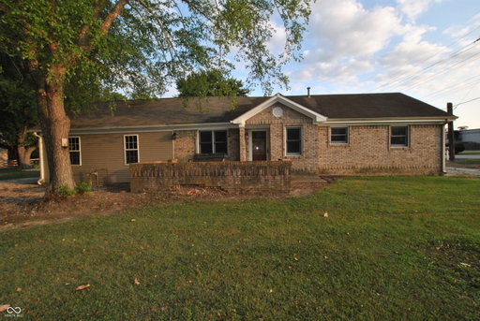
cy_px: 160
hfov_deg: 100.3
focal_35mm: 15
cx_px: 240
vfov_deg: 77.5
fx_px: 200
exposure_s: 1/200
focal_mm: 10
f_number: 13
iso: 800
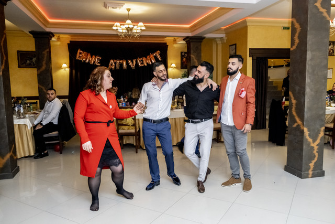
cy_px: 112
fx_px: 261
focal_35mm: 28
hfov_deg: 65.5
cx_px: 168
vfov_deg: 46.4
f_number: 2.8
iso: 1600
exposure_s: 1/125
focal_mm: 18.7
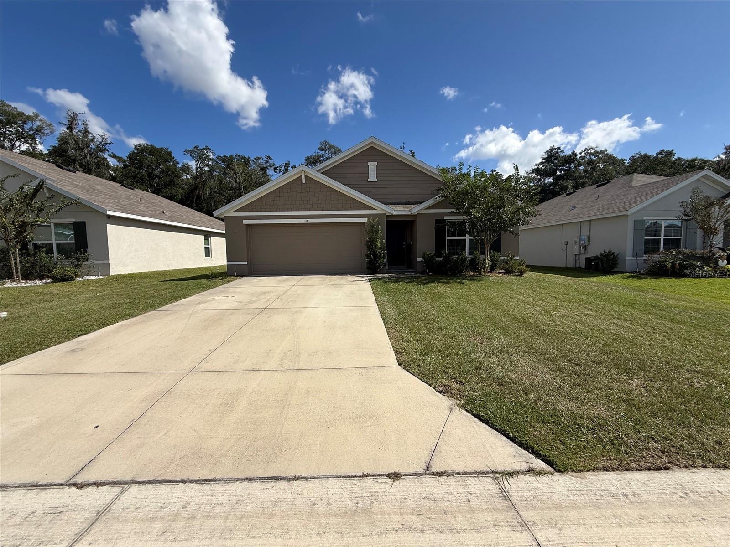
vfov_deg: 85.7
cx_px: 365
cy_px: 274
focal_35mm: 14
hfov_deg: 102.1
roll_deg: +0.5
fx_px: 295
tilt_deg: -5.5
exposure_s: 1/2976
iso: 50
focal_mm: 2.22
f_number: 2.2
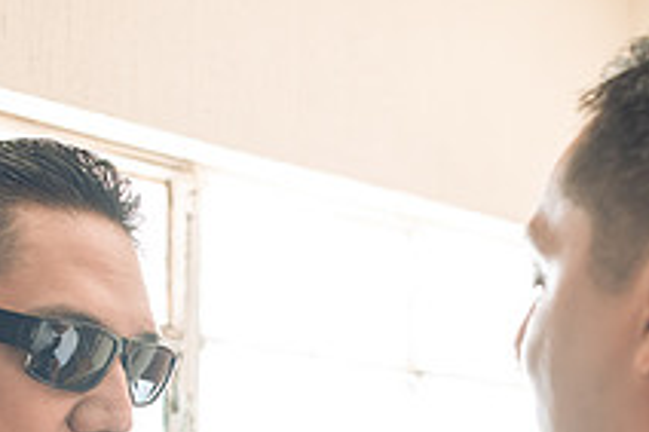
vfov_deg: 14.4
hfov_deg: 21.9
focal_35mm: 93
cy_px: 461
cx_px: 364
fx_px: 1675
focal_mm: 34
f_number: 3.5
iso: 400
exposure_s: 1/80
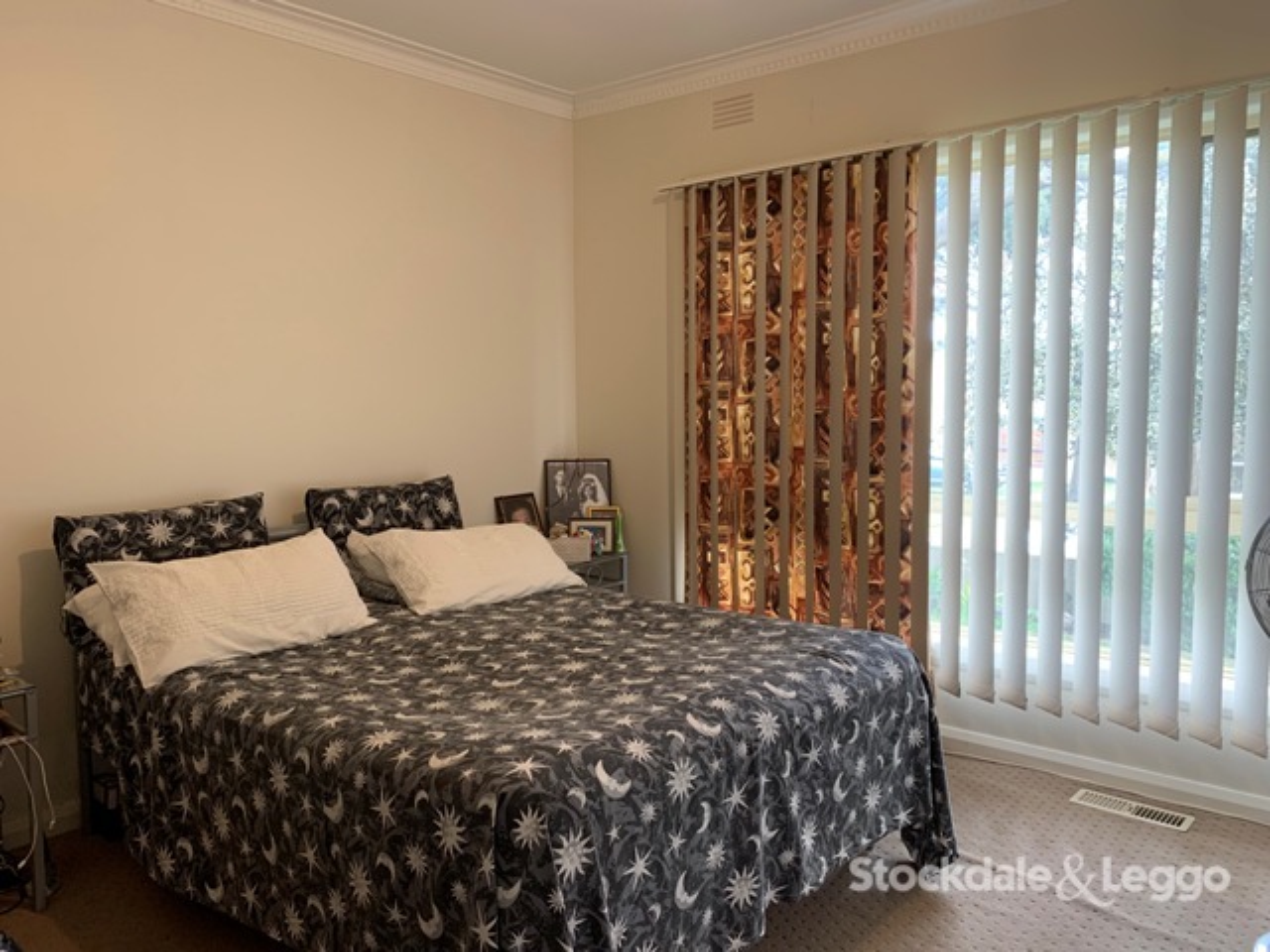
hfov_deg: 67.3
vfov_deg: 53.1
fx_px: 954
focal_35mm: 26
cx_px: 635
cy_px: 476
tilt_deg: -5.0
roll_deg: +0.3
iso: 80
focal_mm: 4.25
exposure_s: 1/50
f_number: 1.8
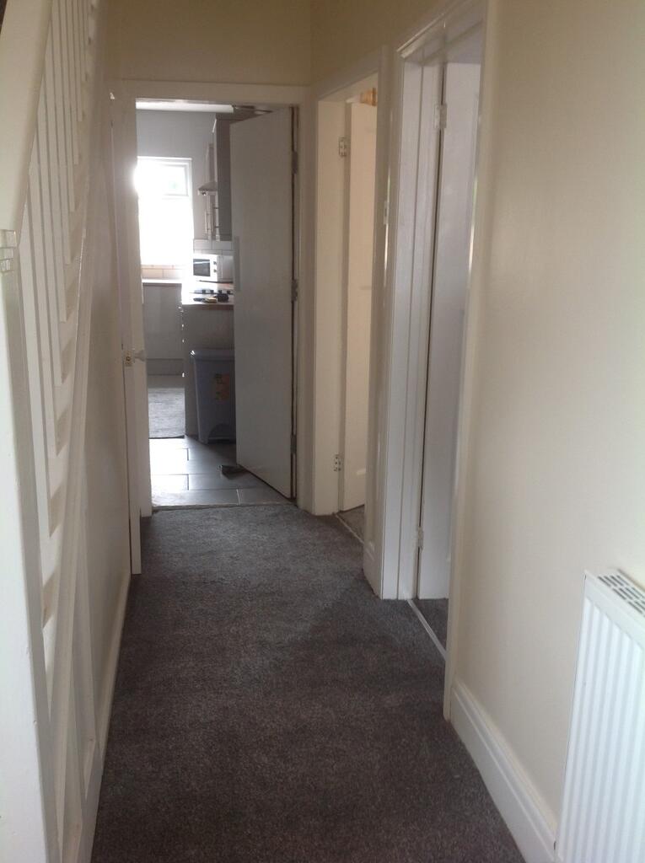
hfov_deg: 40.6
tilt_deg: -12.8
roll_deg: +0.6
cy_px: 432
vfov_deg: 52.7
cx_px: 322
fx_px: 872
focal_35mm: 35
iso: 64
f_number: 2.4
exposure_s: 1/15
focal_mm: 4.28
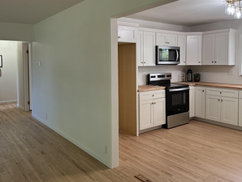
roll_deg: +0.7
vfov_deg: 45.2
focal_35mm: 31
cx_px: 128
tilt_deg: -3.5
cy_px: 73
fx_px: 217
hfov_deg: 58.3
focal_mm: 6.76
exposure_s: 1/120
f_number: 1.78
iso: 160
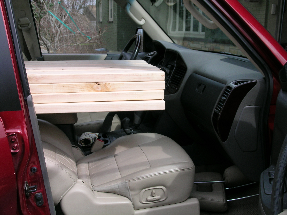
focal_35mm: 46
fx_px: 381
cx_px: 144
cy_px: 108
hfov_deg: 41.2
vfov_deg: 31.5
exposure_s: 1/148
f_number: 5.9
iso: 50
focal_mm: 9.5
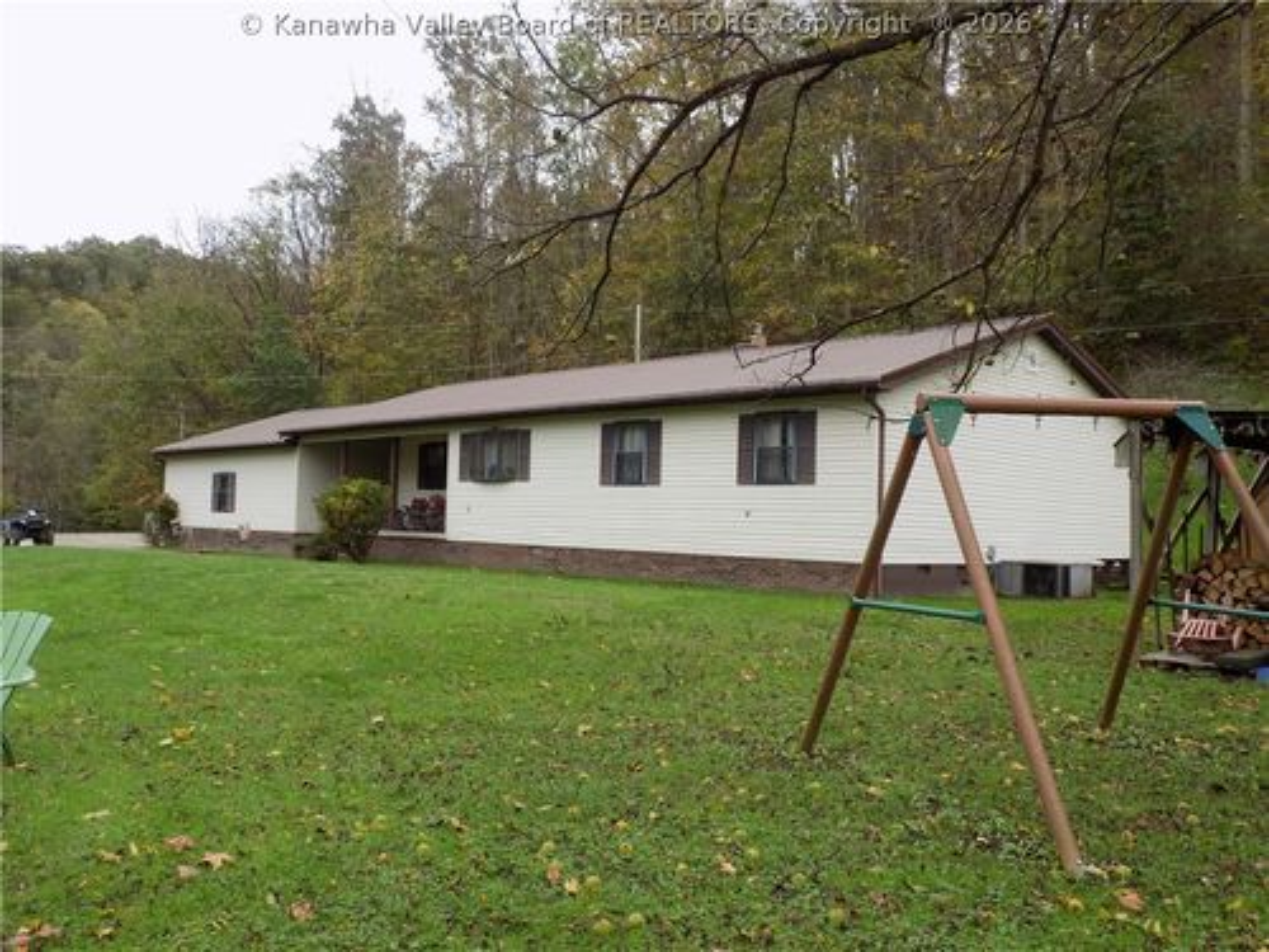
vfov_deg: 46.8
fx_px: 1100
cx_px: 634
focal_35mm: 30
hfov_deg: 60.0
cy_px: 476
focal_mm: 5.3
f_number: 3.3
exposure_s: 1/160
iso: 80
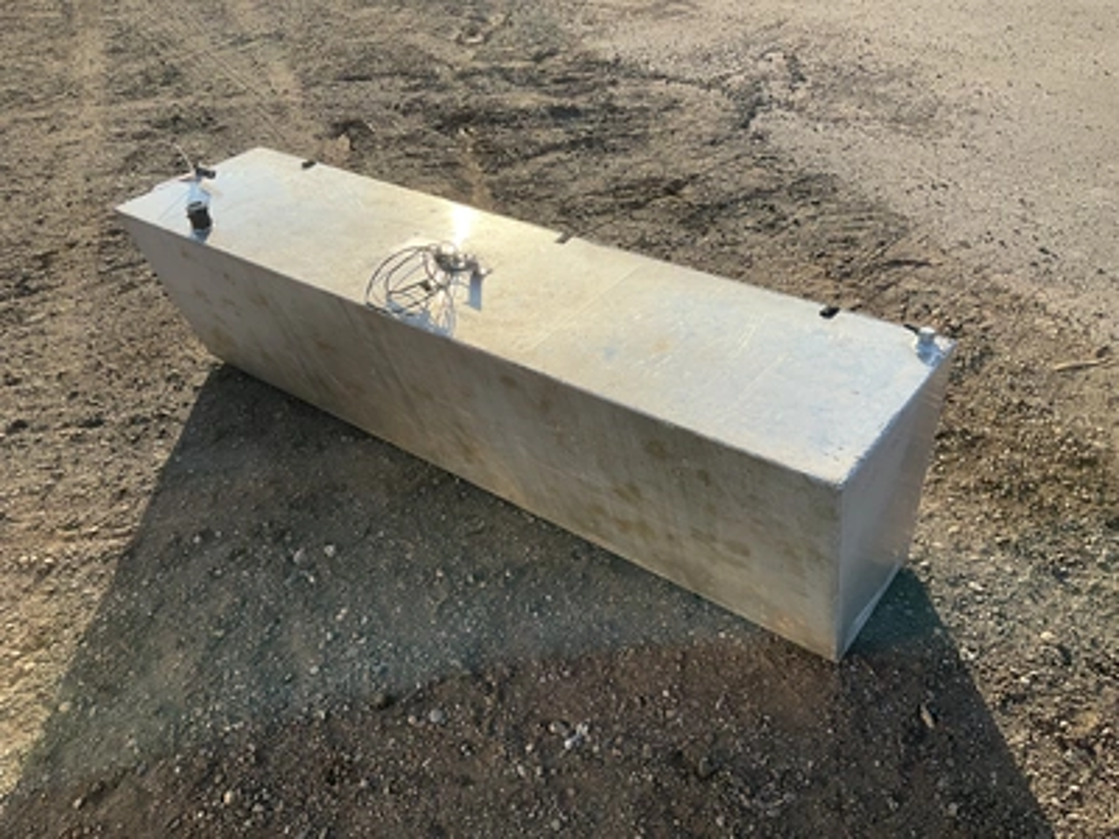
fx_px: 937
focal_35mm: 29
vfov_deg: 48.2
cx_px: 560
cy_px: 420
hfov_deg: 61.7
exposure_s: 1/1098
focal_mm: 3
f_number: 1.8
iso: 25
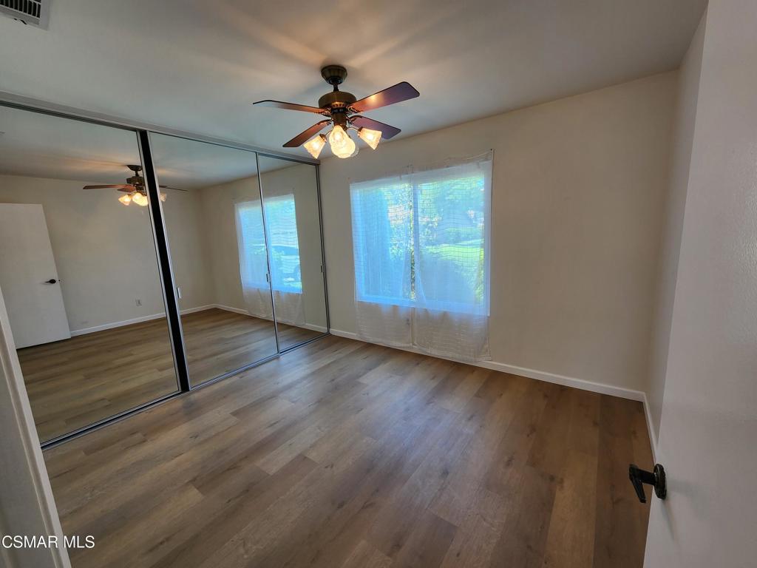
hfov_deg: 106.2
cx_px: 378
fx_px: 284
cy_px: 284
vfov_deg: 89.9
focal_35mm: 13
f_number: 2.2
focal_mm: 2.2
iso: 50
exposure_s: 1/60
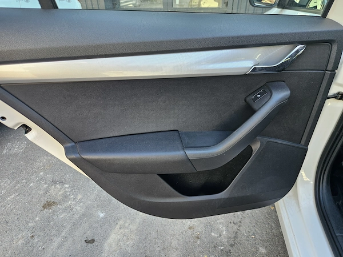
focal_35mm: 23
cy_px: 128
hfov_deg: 73.9
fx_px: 228
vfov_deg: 58.9
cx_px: 172
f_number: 1.8
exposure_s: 1/100
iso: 64
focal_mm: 5.4
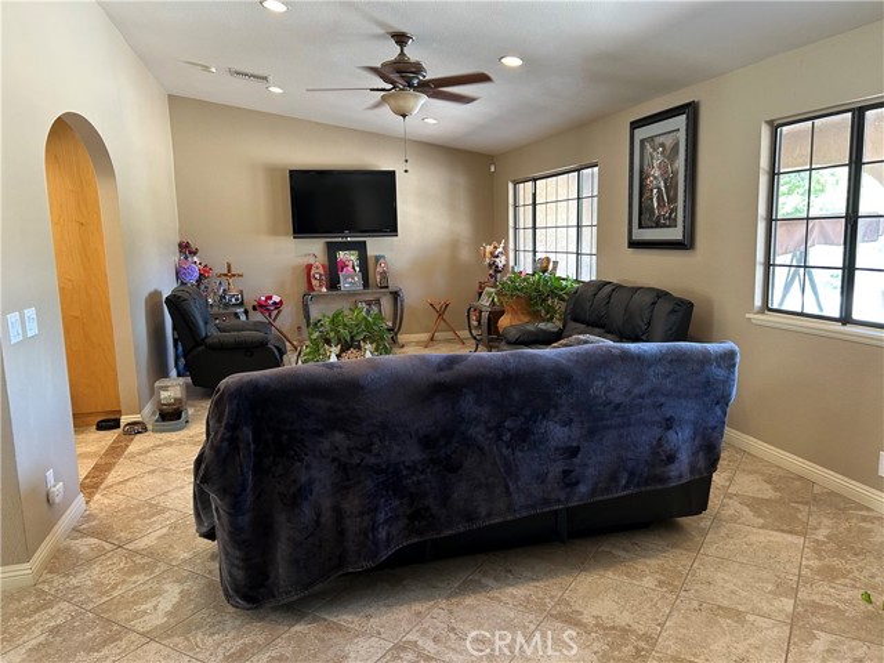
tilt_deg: -7.3
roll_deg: +1.4
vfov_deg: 53.1
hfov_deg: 67.3
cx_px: 442
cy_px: 332
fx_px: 664
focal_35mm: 26
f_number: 1.5
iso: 125
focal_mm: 5.7
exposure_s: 1/60
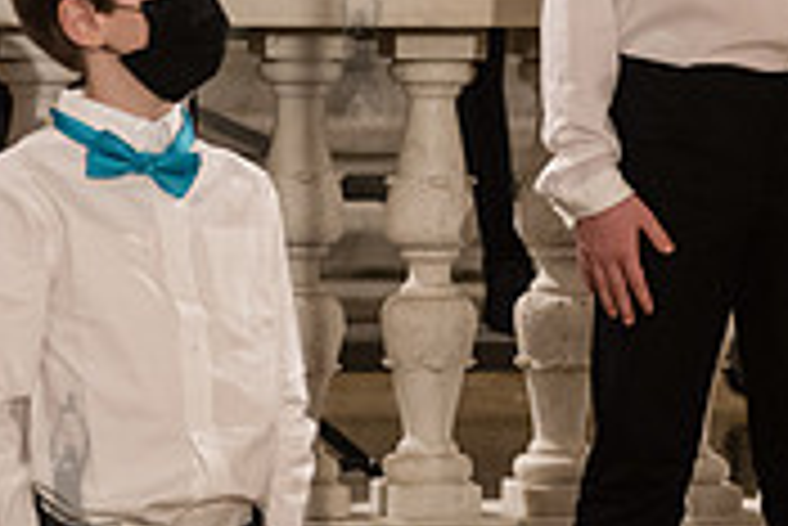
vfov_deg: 3.5
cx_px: 937
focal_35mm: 397
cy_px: -182
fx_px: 8697
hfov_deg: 5.2
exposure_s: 1/200
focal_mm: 120
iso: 4000
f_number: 4
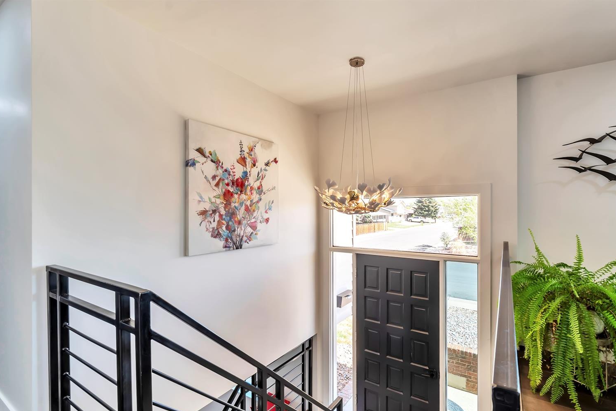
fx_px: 274
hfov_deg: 96.7
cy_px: 218
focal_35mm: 16
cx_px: 319
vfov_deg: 73.7
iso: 100
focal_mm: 10
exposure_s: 1/13
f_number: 9
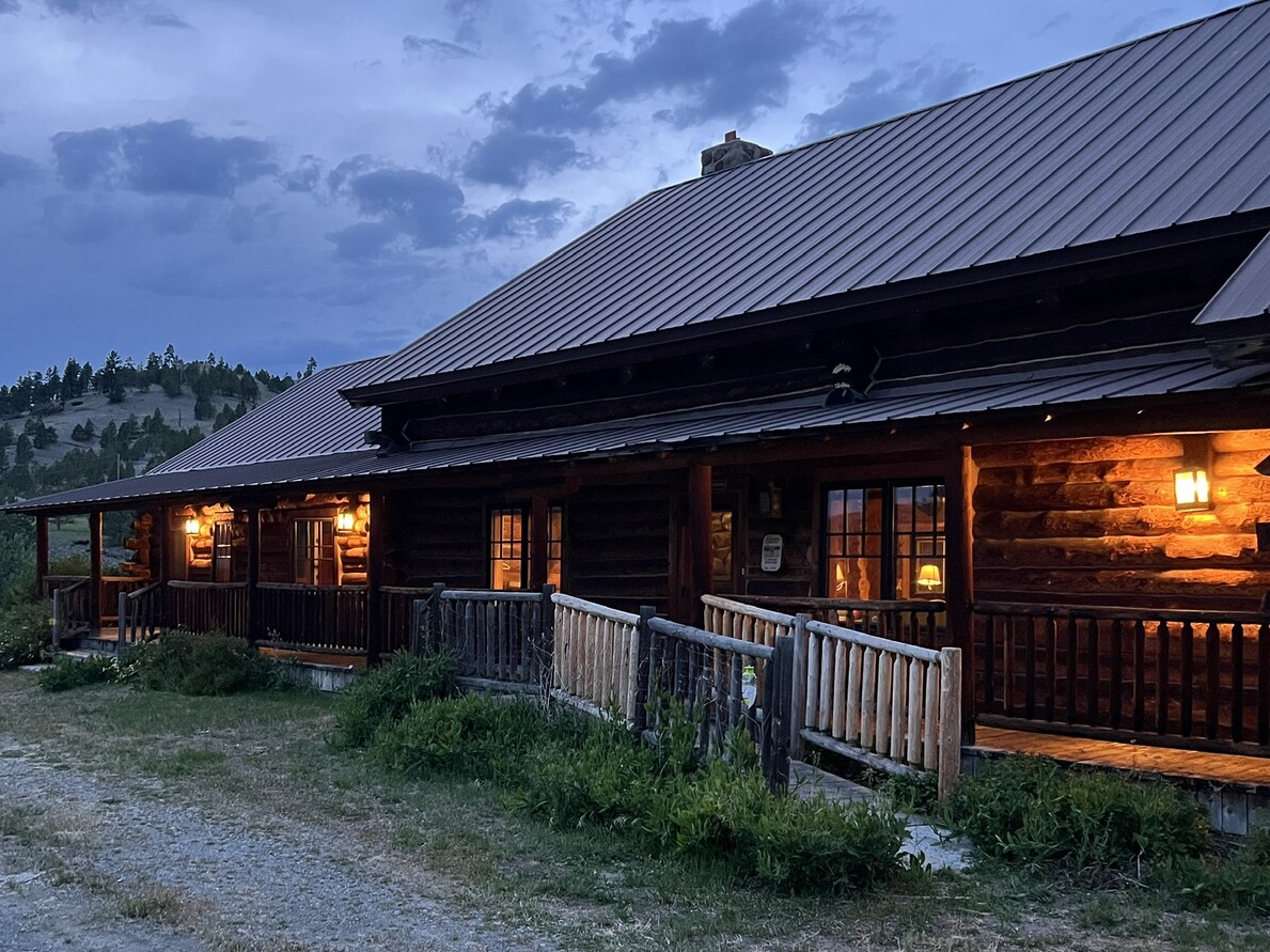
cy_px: 569
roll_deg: -0.3
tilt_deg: +1.5
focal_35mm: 35
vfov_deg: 40.5
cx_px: 631
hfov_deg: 52.6
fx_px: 1284
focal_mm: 5.7
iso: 400
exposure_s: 1/40
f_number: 1.5
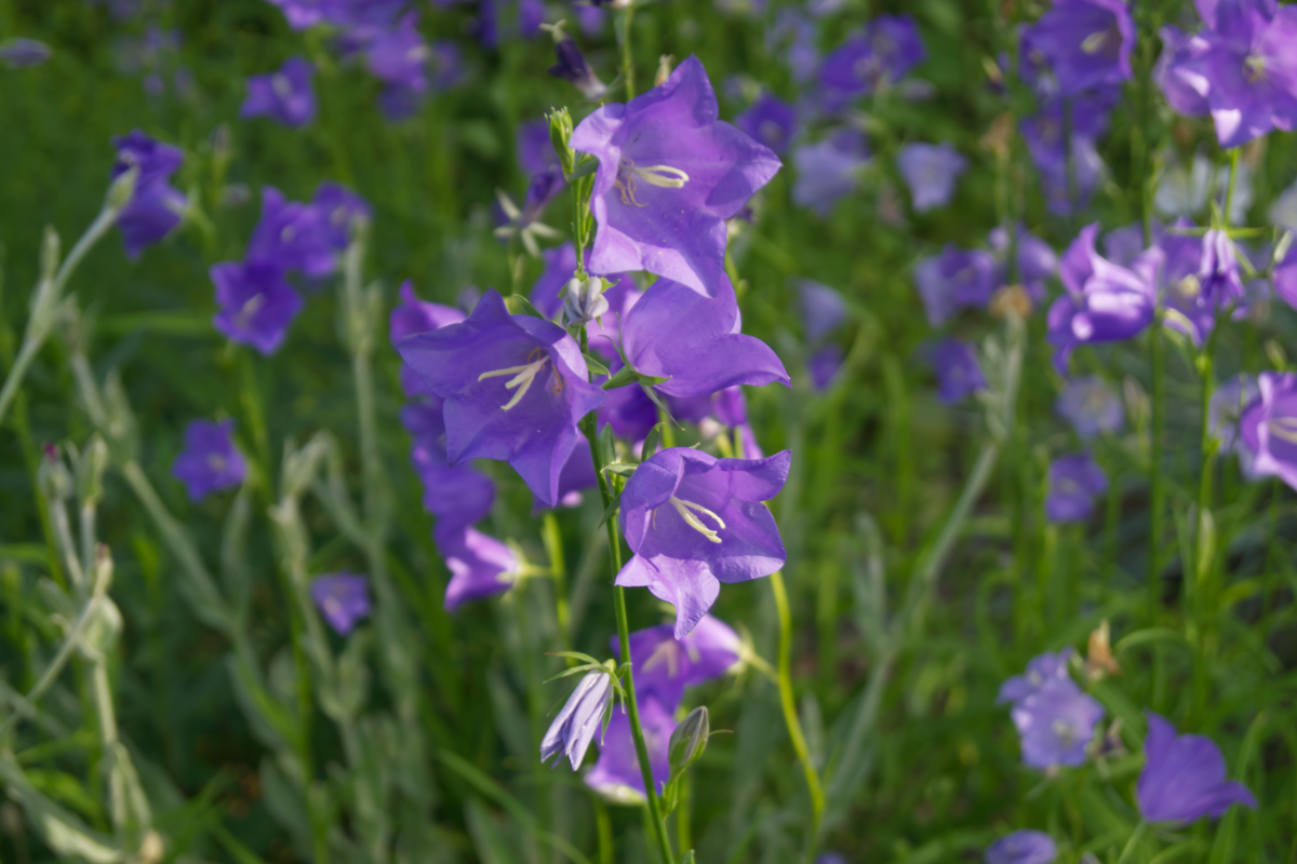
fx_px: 2972
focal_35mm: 82
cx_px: 648
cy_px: 432
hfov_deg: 24.6
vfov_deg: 16.6
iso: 125
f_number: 5.6
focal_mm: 55
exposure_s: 1/100
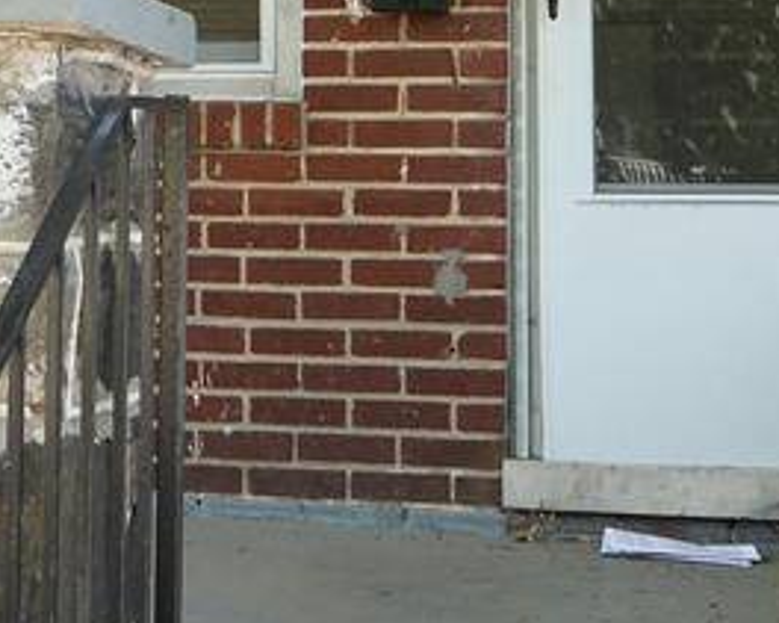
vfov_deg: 14.7
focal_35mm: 102
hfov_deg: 18.4
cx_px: 44
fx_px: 2351
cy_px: -58
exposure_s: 1/400
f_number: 8
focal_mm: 28
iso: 2500
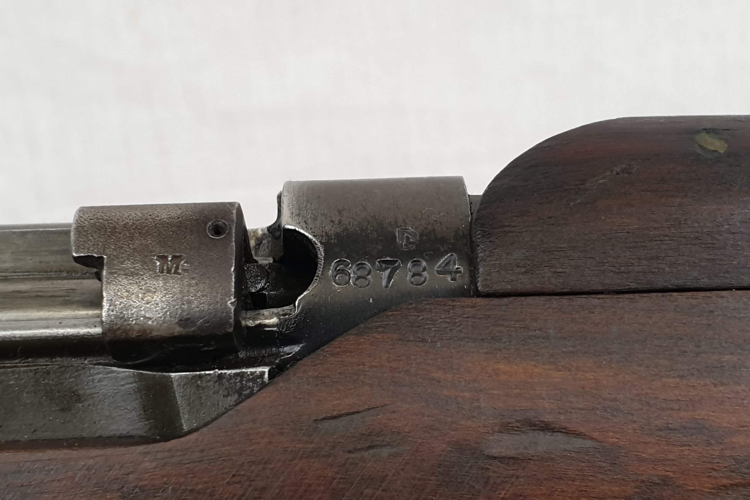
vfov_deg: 42.3
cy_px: 265
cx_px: 355
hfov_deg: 60.2
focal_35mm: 31
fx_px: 646
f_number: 2.4
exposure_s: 1/50
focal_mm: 4.3
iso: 100
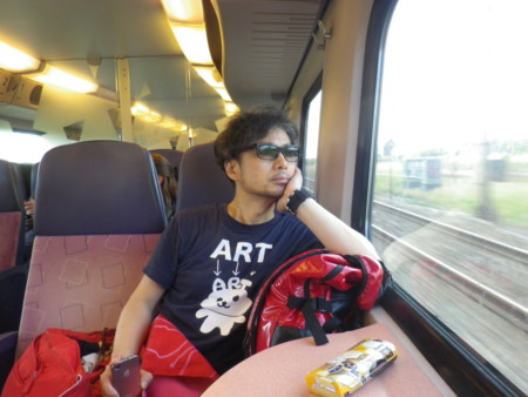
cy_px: 198
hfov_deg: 63.4
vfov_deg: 49.8
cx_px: 264
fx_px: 427
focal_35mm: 28
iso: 200
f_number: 3.2
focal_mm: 5
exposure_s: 1/50
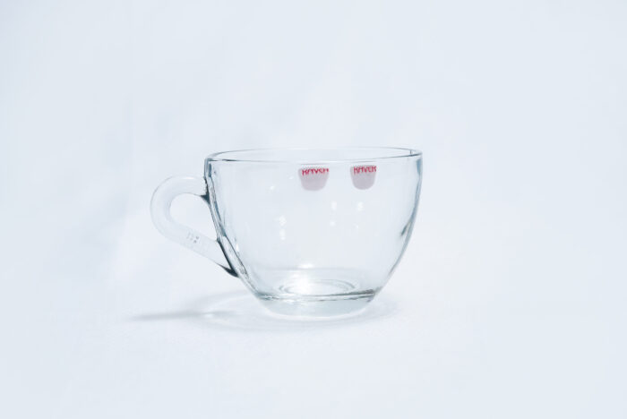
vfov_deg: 19.5
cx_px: 314
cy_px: 210
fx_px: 1220
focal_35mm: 70
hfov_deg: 28.8
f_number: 11
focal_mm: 70
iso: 3200
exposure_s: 1/200
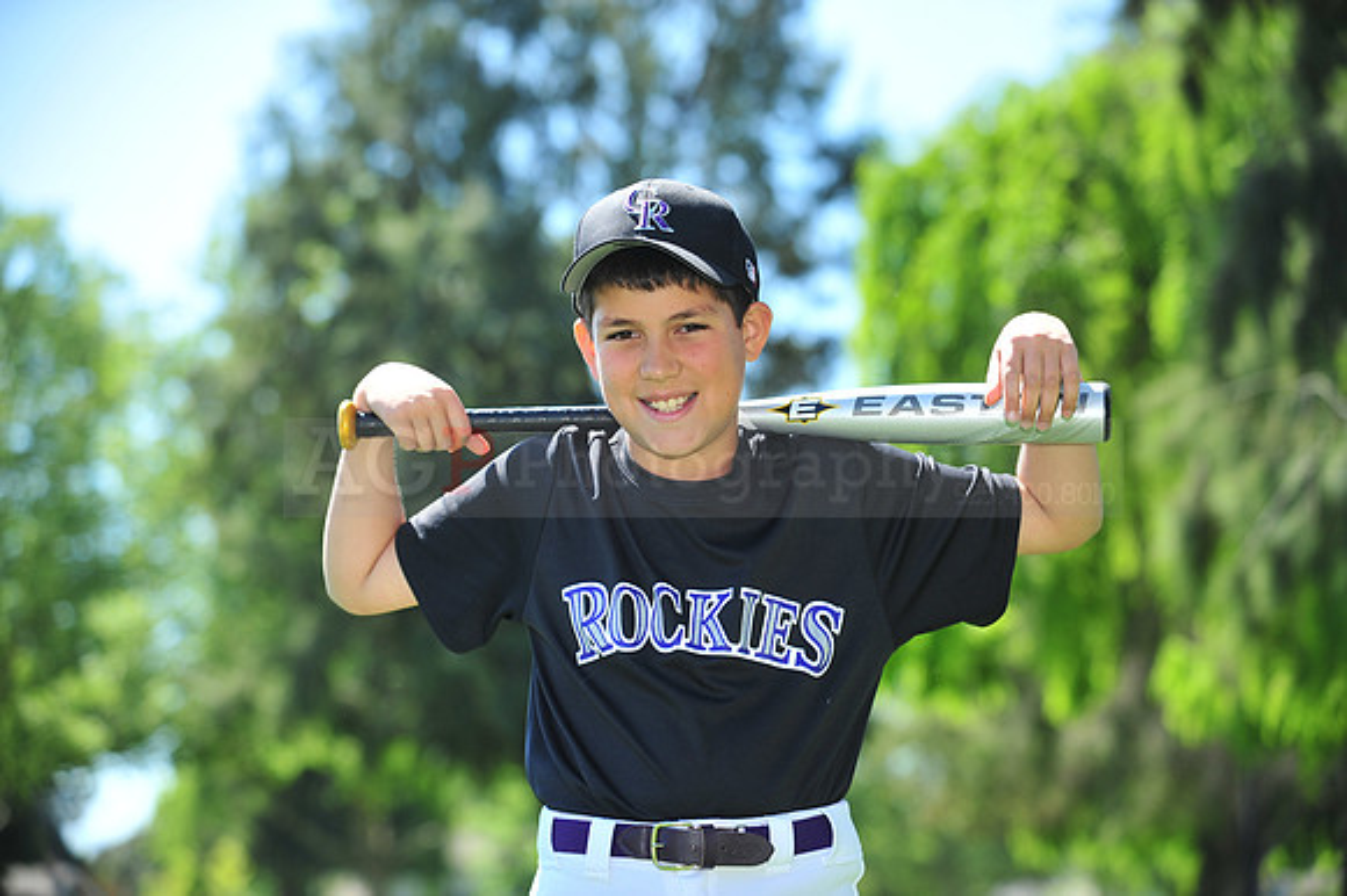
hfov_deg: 22.2
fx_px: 3440
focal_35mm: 92
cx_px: 674
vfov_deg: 14.8
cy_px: 448
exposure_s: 1/800
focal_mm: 92
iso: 200
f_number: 4
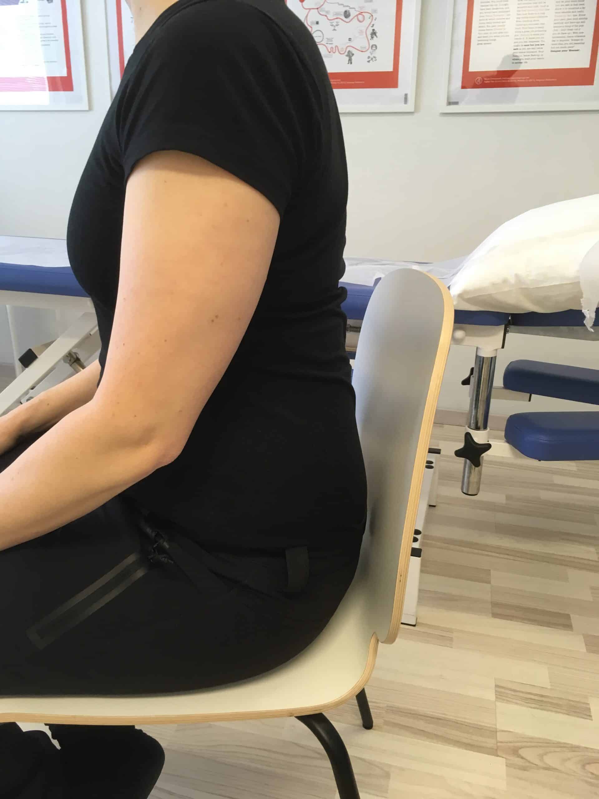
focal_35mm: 29
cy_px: 400
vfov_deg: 61.7
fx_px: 669
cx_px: 300
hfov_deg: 48.2
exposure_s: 1/33
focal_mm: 4.15
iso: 100
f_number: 2.2
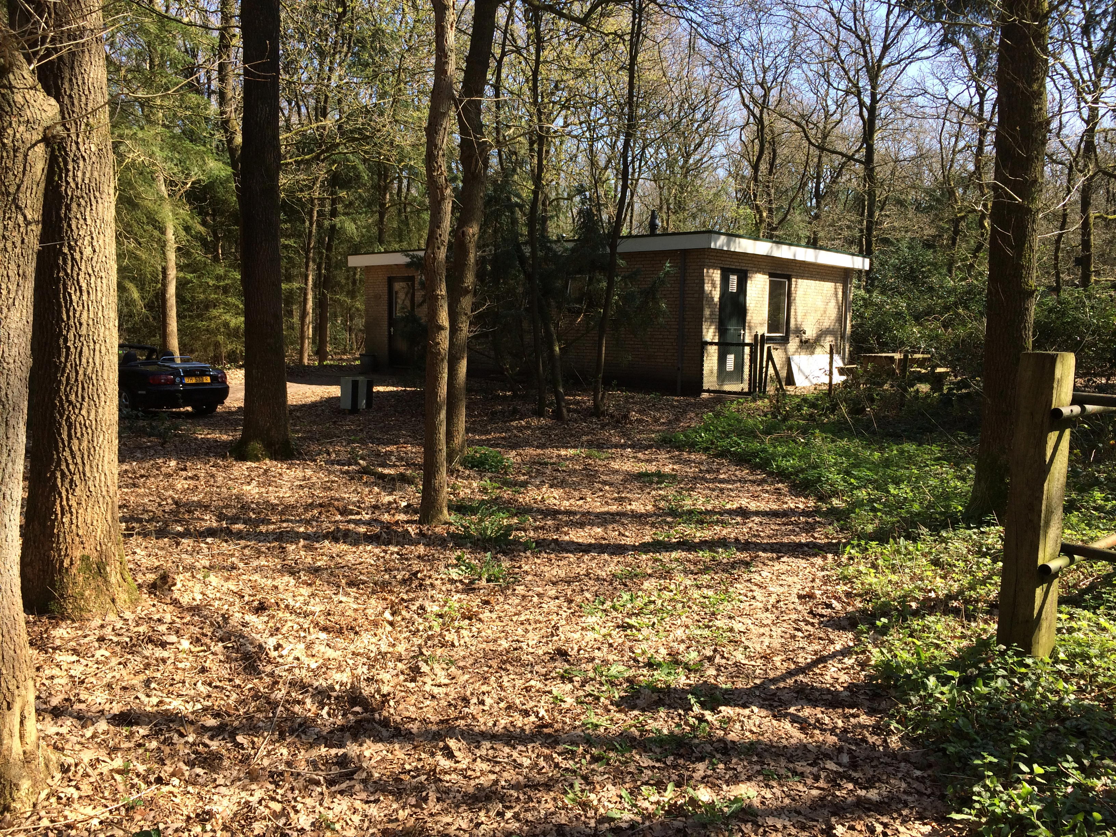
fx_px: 935
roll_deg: -0.5
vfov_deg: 48.2
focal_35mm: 29
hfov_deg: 61.7
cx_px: 558
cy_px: 418
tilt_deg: -4.2
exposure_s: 1/586
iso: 32
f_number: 2.2
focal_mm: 4.15
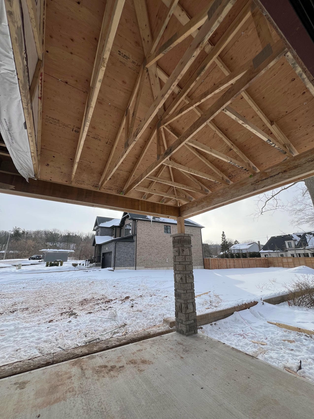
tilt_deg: +19.6
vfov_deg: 106.2
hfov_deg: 89.9
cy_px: 210
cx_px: 157
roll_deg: -0.2
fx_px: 157
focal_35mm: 13
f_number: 1.8
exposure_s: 1/602
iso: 32
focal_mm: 1.57
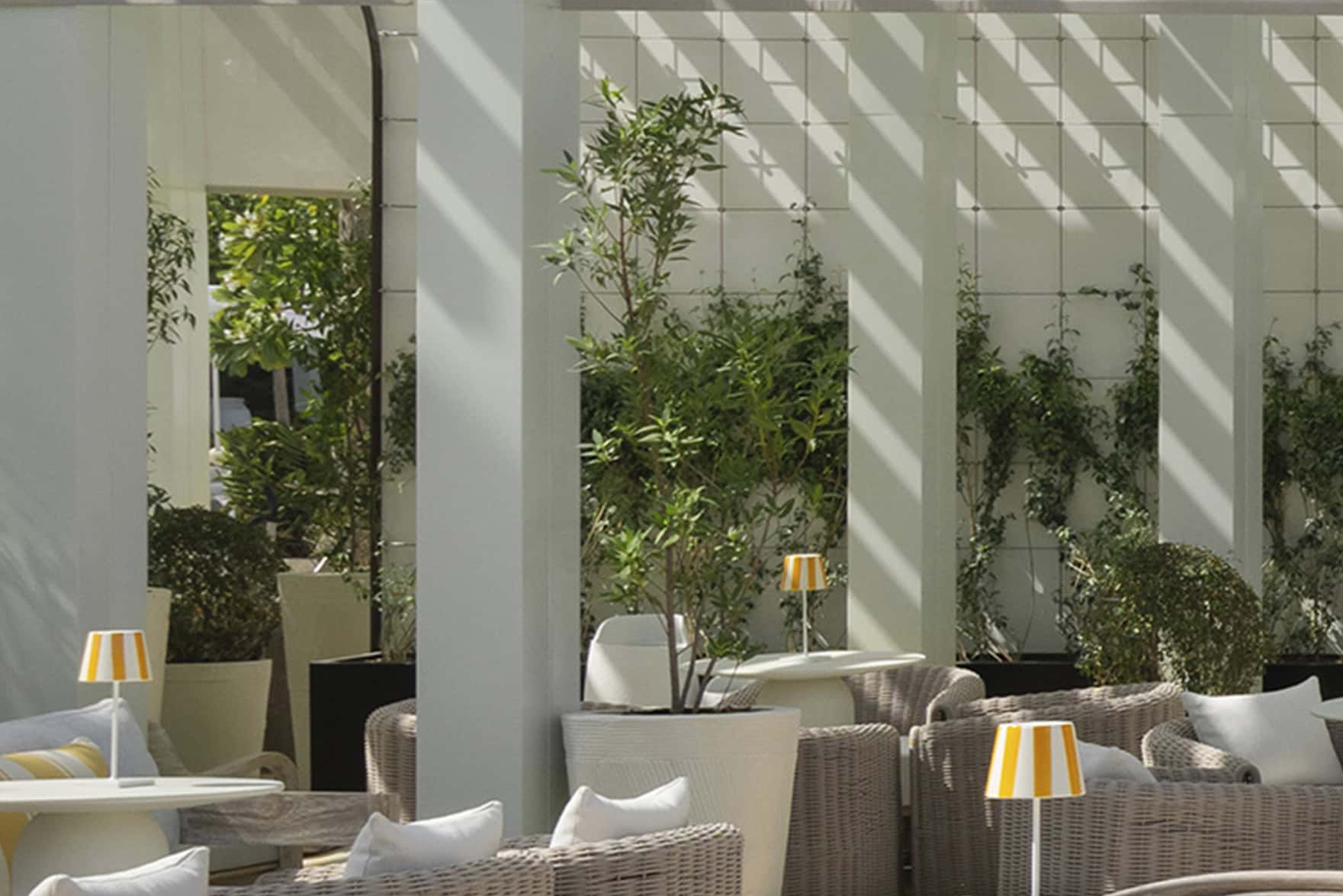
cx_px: 2855
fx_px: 2885
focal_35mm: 77
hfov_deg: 17.0
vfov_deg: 17.6
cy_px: 422
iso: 125
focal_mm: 16.5
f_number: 10
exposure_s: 1/1.67
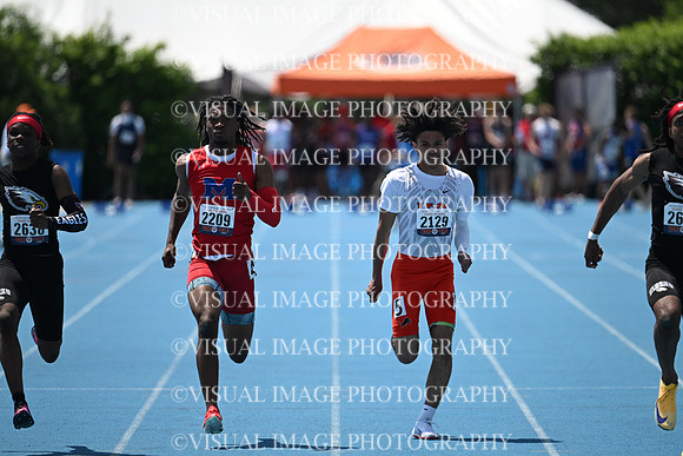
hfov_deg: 5.2
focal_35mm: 400
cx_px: 342
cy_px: 228
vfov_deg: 3.4
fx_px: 7590
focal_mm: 400
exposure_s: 1/5000
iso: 640
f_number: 4.5
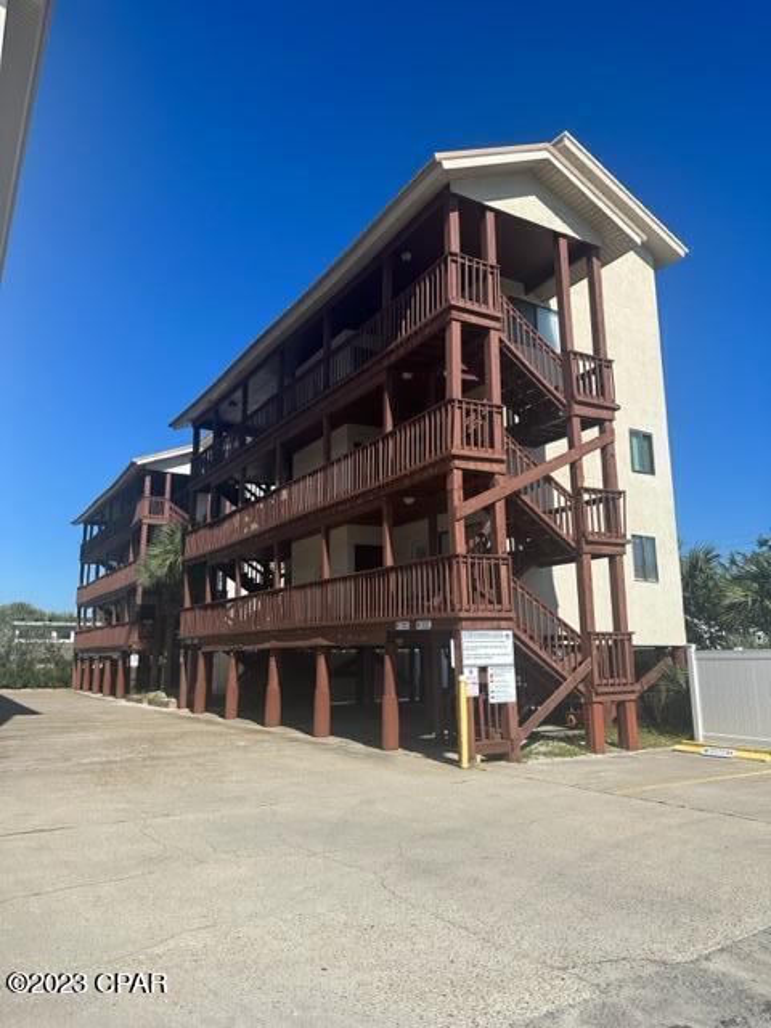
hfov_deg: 56.8
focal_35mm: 24
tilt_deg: +11.6
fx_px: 713
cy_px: 514
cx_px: 386
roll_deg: +0.9
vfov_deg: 71.6
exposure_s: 1/6211
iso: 80
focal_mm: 6.86
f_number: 1.78
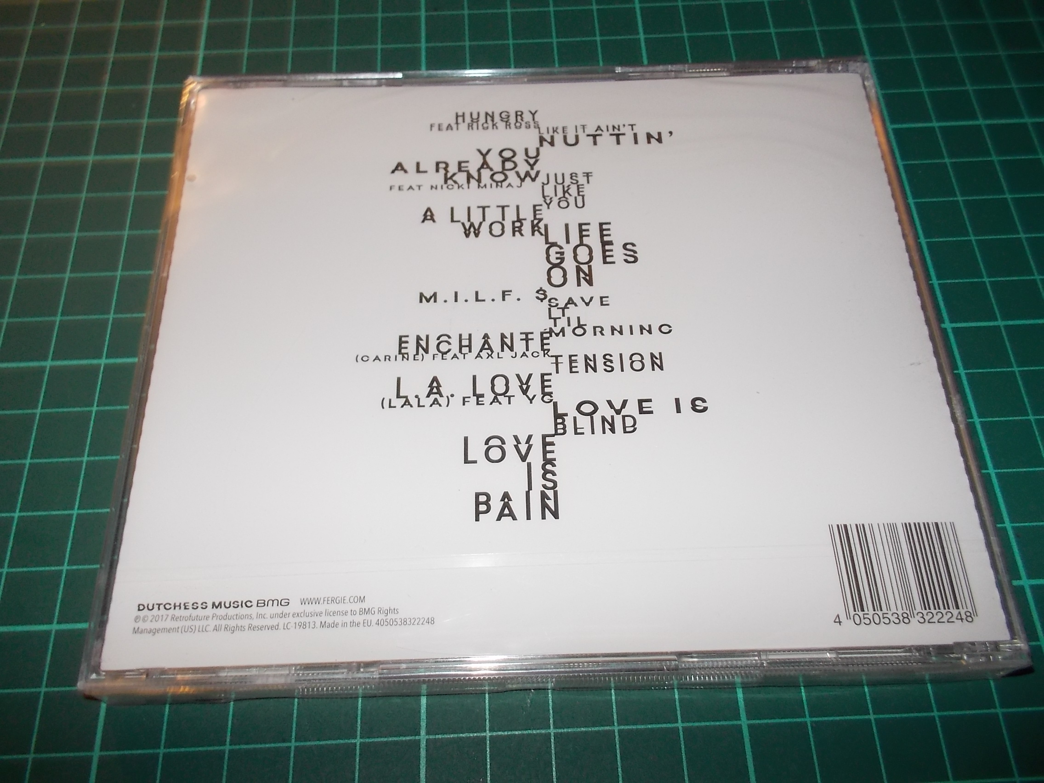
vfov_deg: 48.2
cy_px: 392
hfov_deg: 61.7
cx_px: 522
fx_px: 875
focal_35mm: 29
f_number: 3.3
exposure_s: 1/30
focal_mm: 4.1
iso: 200
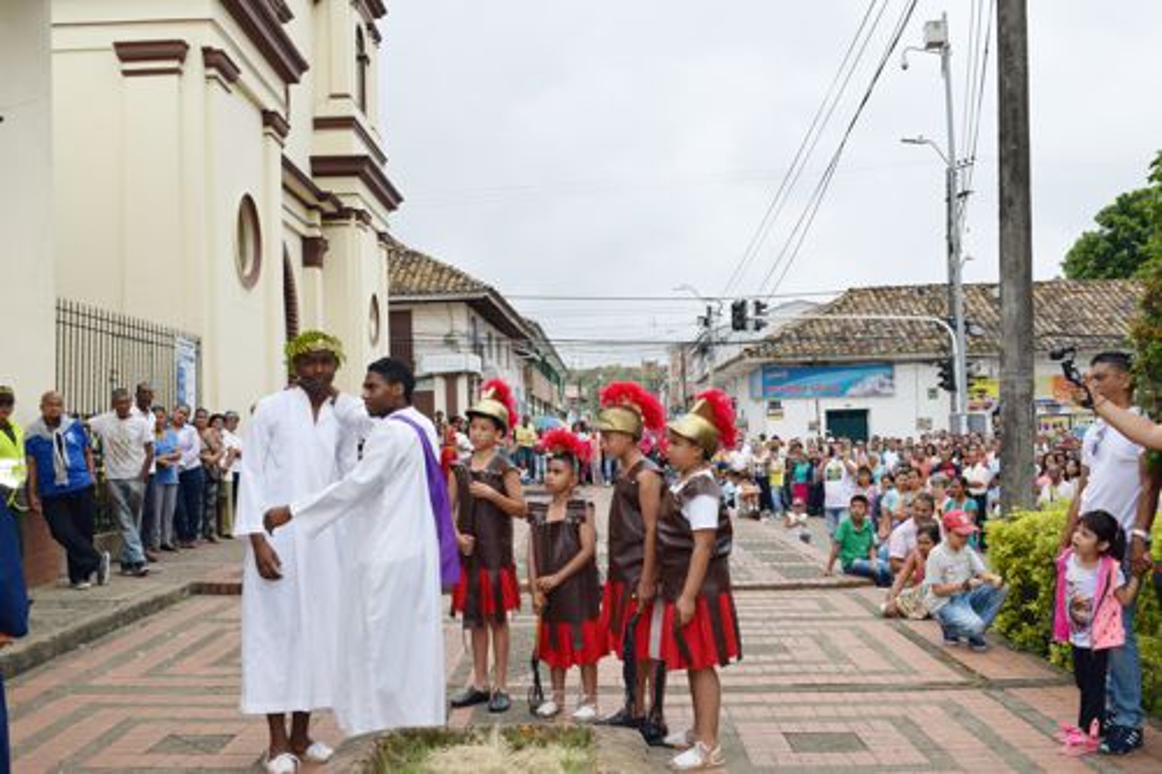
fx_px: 1210
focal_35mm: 38
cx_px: 581
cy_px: 387
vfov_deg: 35.5
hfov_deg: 51.3
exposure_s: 1/200
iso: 100
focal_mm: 25
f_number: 9
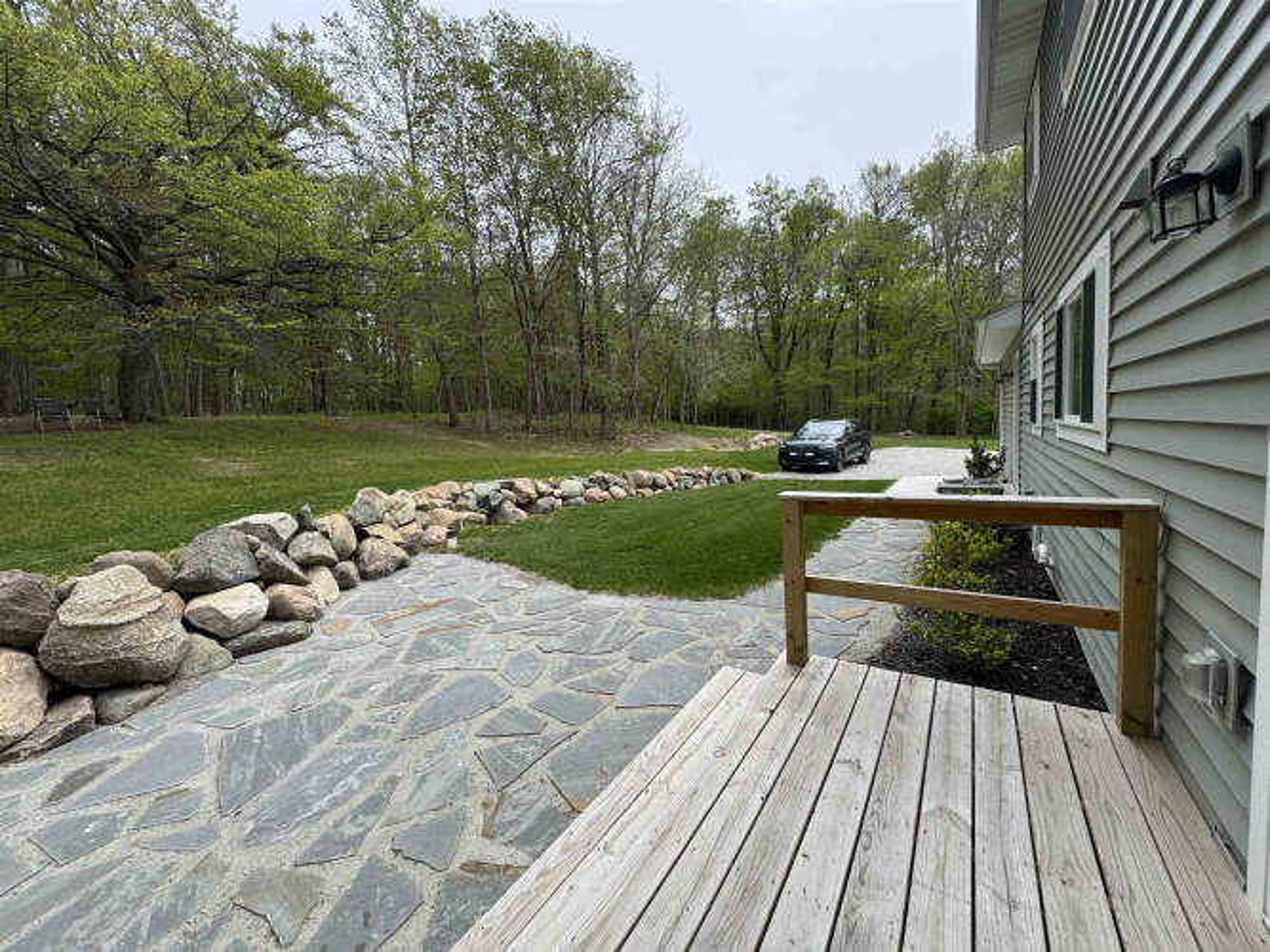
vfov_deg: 85.7
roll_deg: +2.8
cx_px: 635
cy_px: 476
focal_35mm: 14
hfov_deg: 102.1
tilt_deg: -4.8
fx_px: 514
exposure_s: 1/840
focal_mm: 2.22
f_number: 2.2
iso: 50
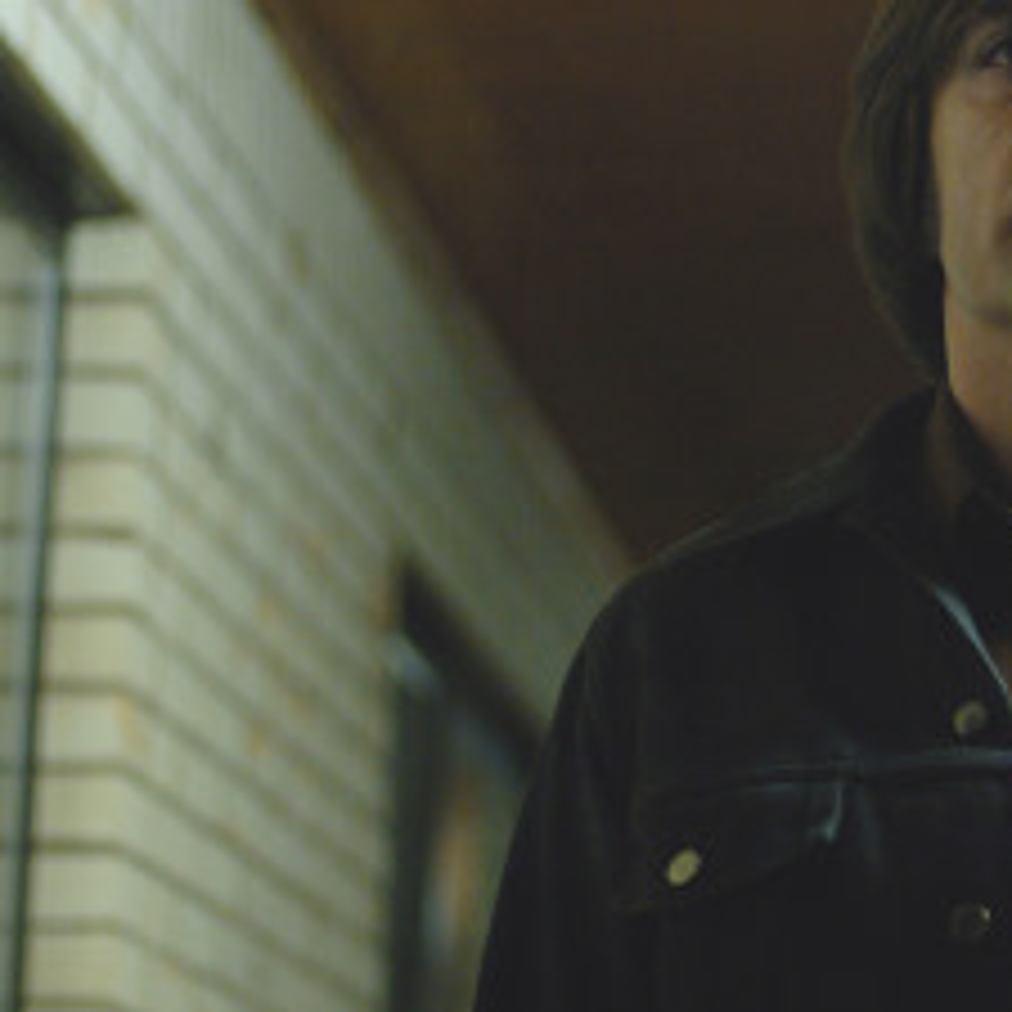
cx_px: 1055
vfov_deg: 12.7
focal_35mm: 137
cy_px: 400
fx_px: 4531
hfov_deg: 12.6
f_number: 1.6
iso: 800
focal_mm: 50
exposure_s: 1/80
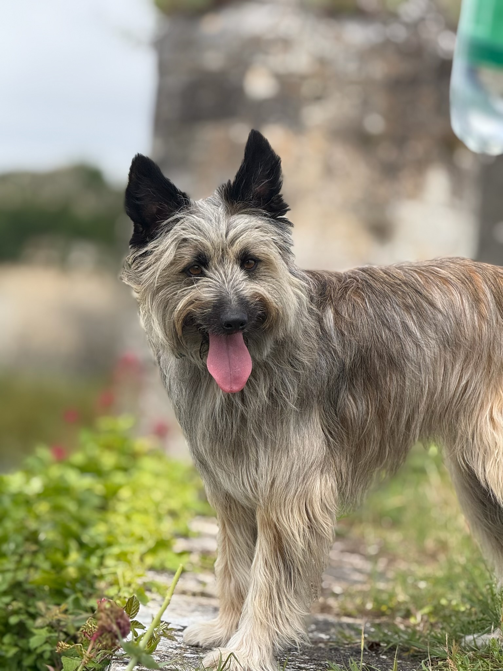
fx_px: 2325
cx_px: 252
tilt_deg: +0.1
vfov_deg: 16.4
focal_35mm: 120
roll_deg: -5.7
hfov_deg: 12.3
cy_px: 336
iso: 50
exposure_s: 1/963
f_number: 2.8
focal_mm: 15.66
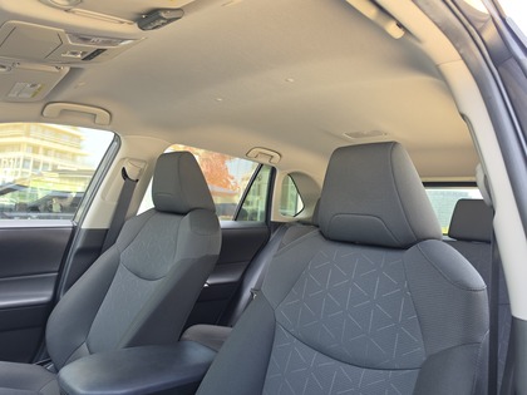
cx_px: 264
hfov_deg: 73.9
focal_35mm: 23
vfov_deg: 58.9
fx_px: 350
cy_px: 198
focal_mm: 6.5
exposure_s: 1/180
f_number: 1.4
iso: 40
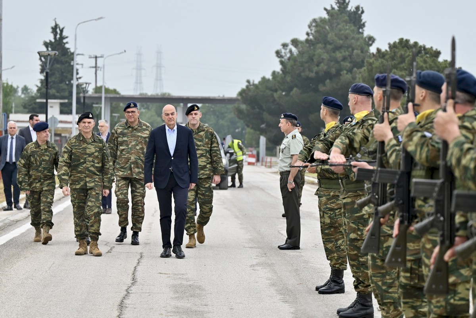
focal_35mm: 105
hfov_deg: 19.5
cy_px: 159
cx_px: 238
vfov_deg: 13.0
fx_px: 1388
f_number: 2.8
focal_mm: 70
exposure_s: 1/2000
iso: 500
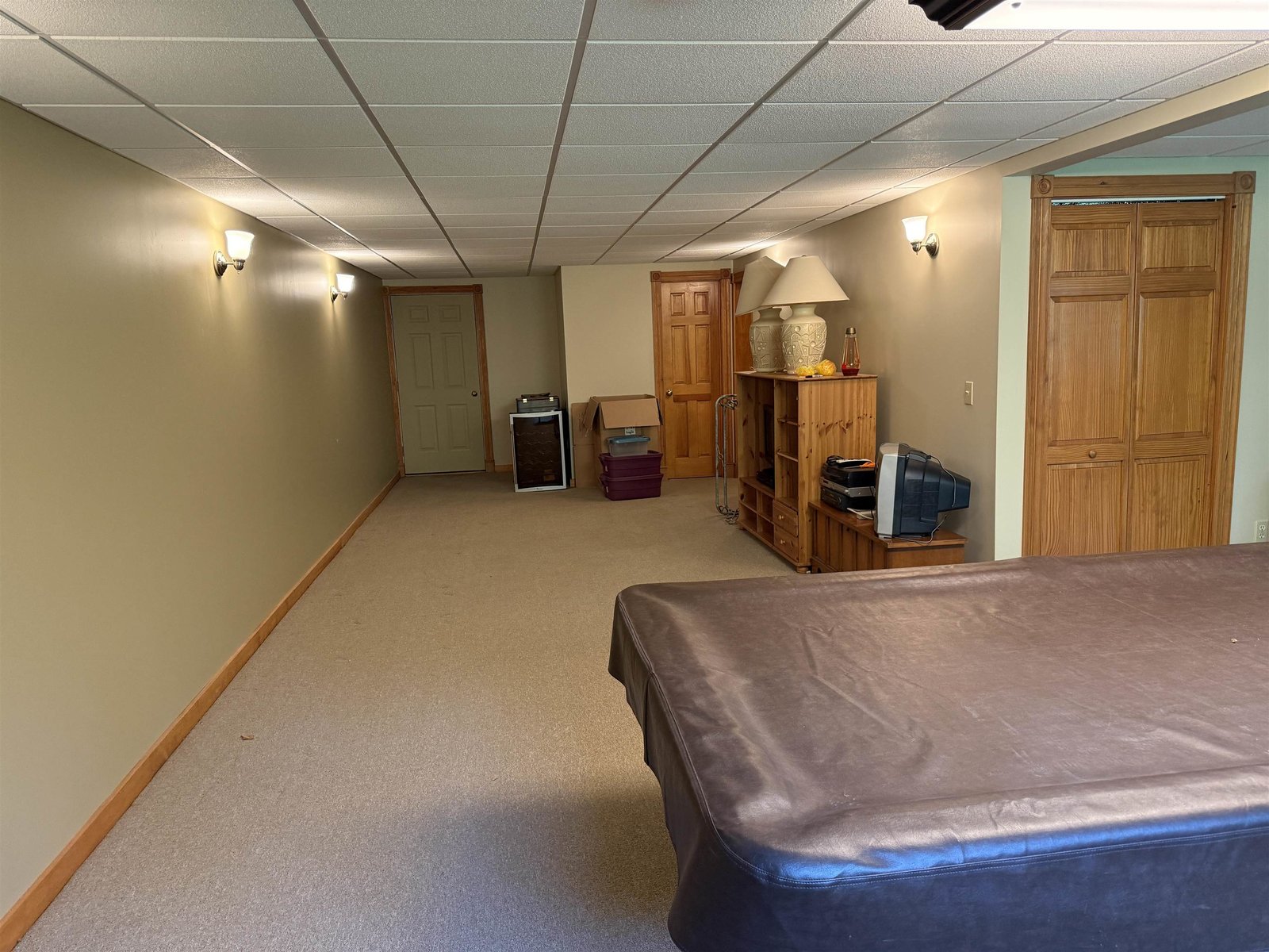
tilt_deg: -9.0
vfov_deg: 56.8
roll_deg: +2.7
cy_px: 476
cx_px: 634
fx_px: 880
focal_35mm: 24
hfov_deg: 71.6
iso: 250
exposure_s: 1/60
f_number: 1.78
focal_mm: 6.76
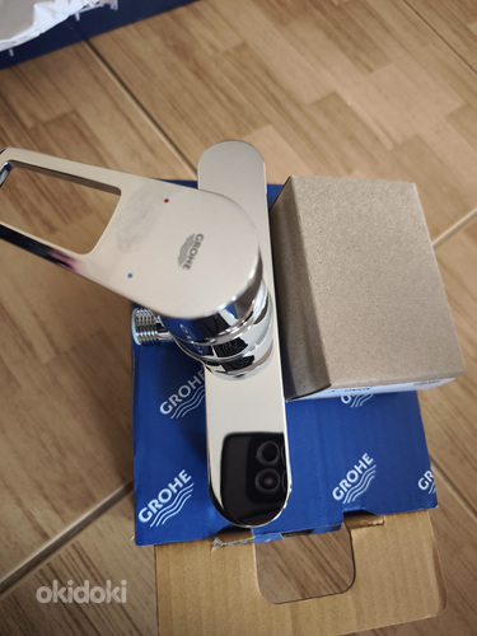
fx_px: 423
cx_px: 238
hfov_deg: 58.9
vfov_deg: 73.9
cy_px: 318
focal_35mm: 23
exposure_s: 1/25
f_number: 1.6
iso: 1250
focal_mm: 6.57
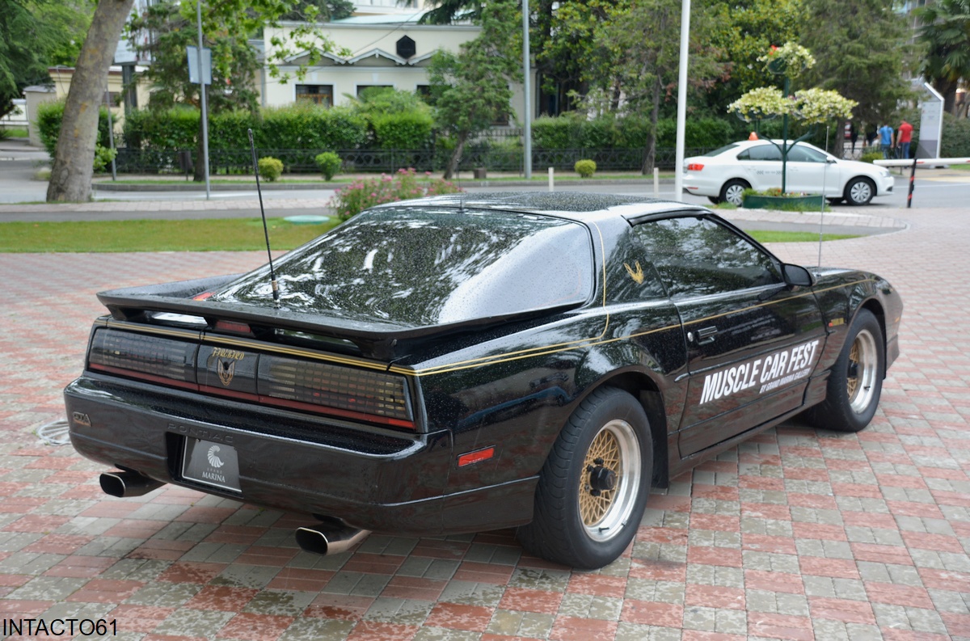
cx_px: 485
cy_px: 320
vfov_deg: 27.9
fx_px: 1290
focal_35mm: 48
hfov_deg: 41.2
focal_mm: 32
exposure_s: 1/100
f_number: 5
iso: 400
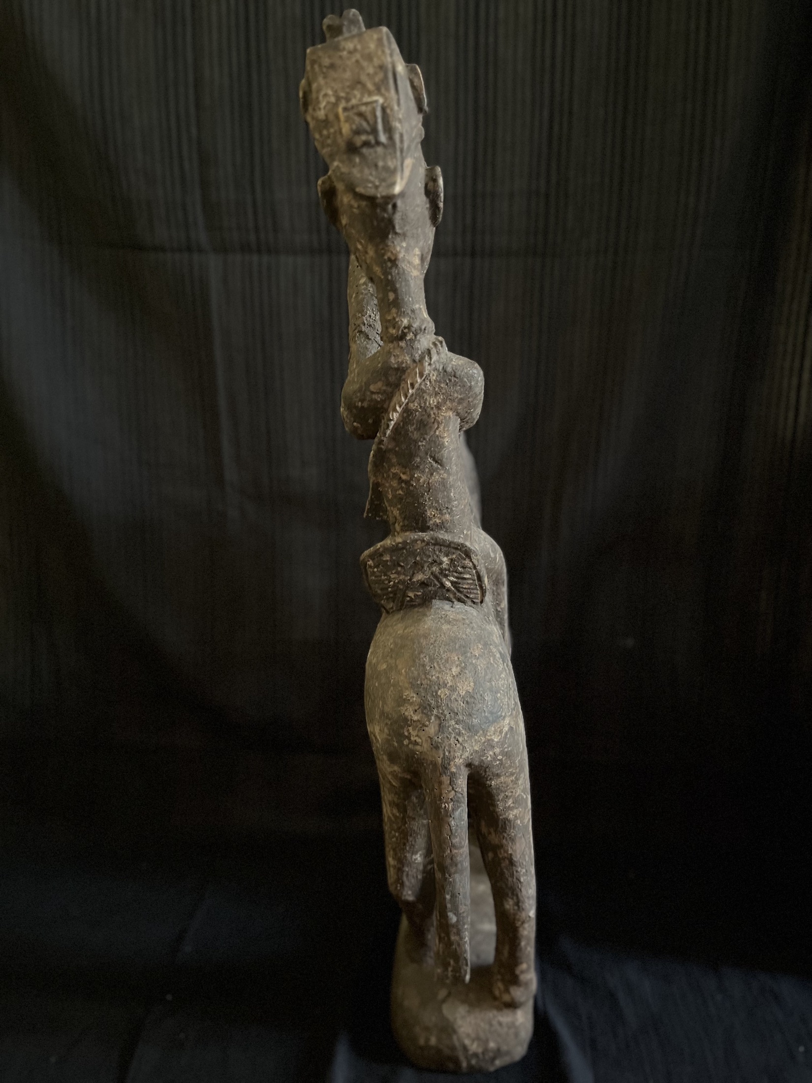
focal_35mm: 26
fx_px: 813
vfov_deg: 67.3
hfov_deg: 53.1
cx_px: 406
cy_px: 542
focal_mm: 5.1
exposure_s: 1/29
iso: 1000
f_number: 1.6
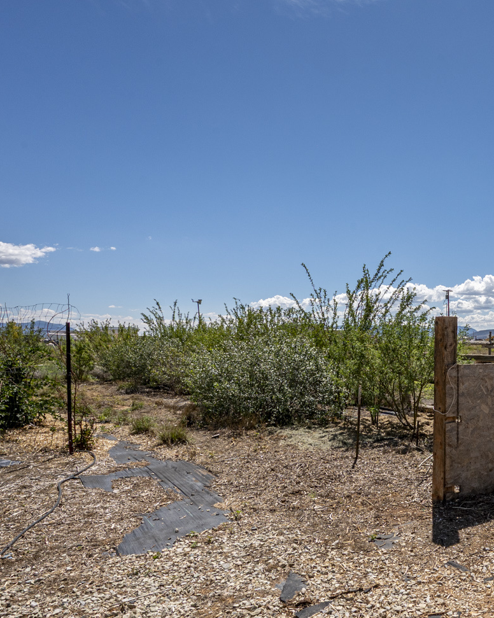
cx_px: 452
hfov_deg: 45.0
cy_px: 350
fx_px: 530
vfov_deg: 60.2
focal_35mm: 29
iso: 250
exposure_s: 1/500
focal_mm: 15
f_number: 13
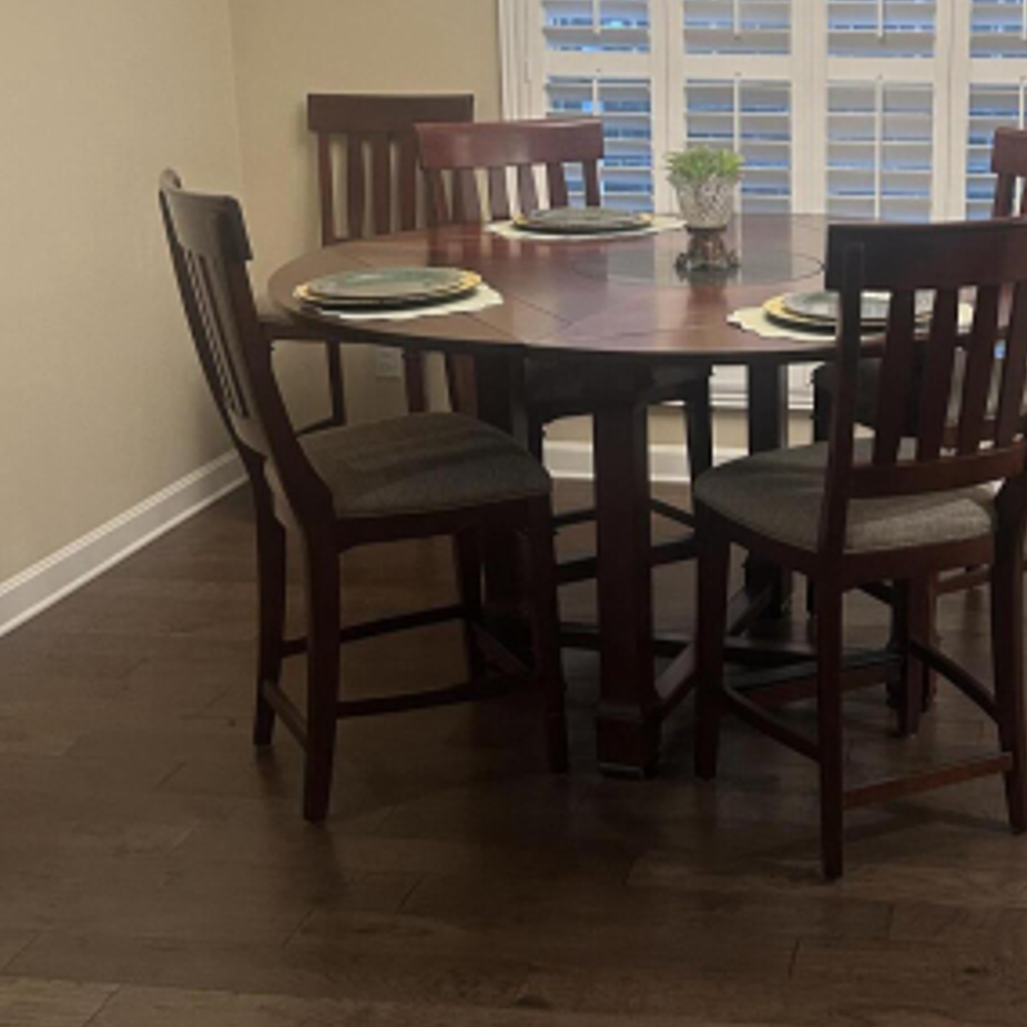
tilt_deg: -14.5
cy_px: 418
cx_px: 864
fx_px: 1813
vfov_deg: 31.6
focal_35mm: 54
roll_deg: -0.6
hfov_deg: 30.6
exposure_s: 1/60
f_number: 1.5
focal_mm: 5.7
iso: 250
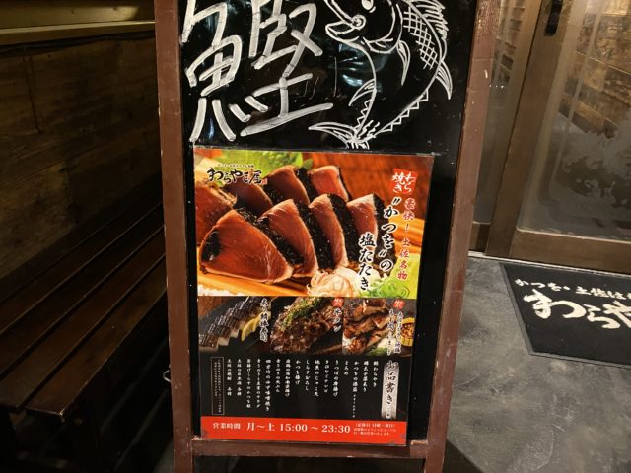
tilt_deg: -26.5
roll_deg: -2.7
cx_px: 316
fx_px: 474
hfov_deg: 67.3
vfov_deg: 53.1
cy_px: 236
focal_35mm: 26
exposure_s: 1/25
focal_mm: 4.25
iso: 800
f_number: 1.8
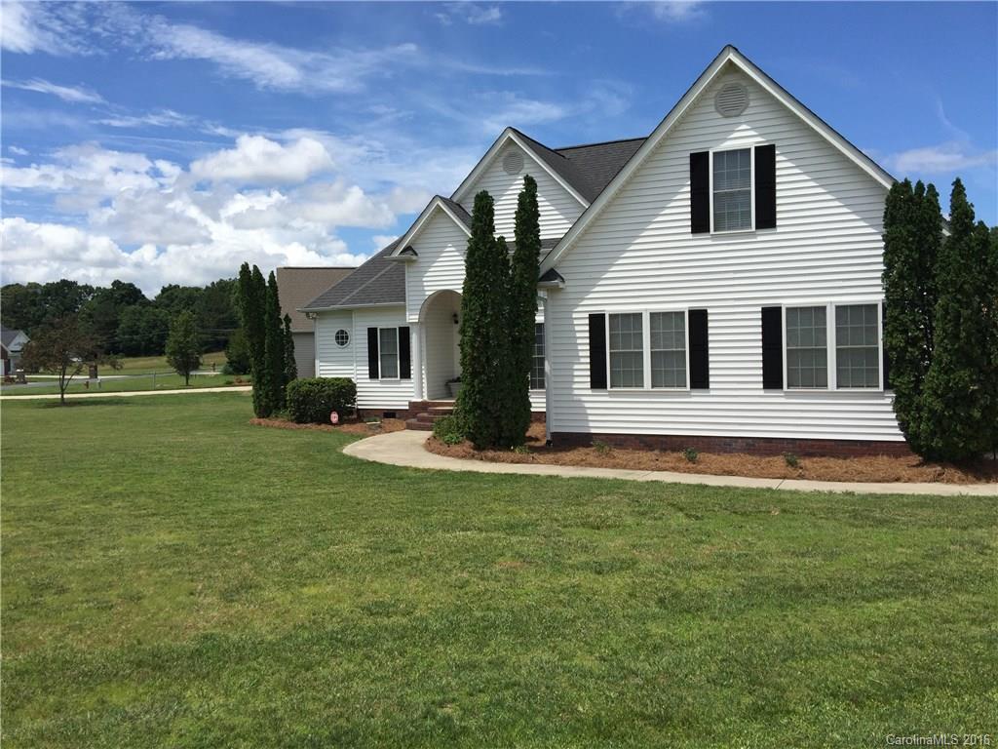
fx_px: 836
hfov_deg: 61.7
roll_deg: +0.9
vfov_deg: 48.2
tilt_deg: -0.9
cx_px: 499
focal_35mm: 29
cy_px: 374
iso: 32
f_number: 2.2
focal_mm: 4.15
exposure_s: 1/2639
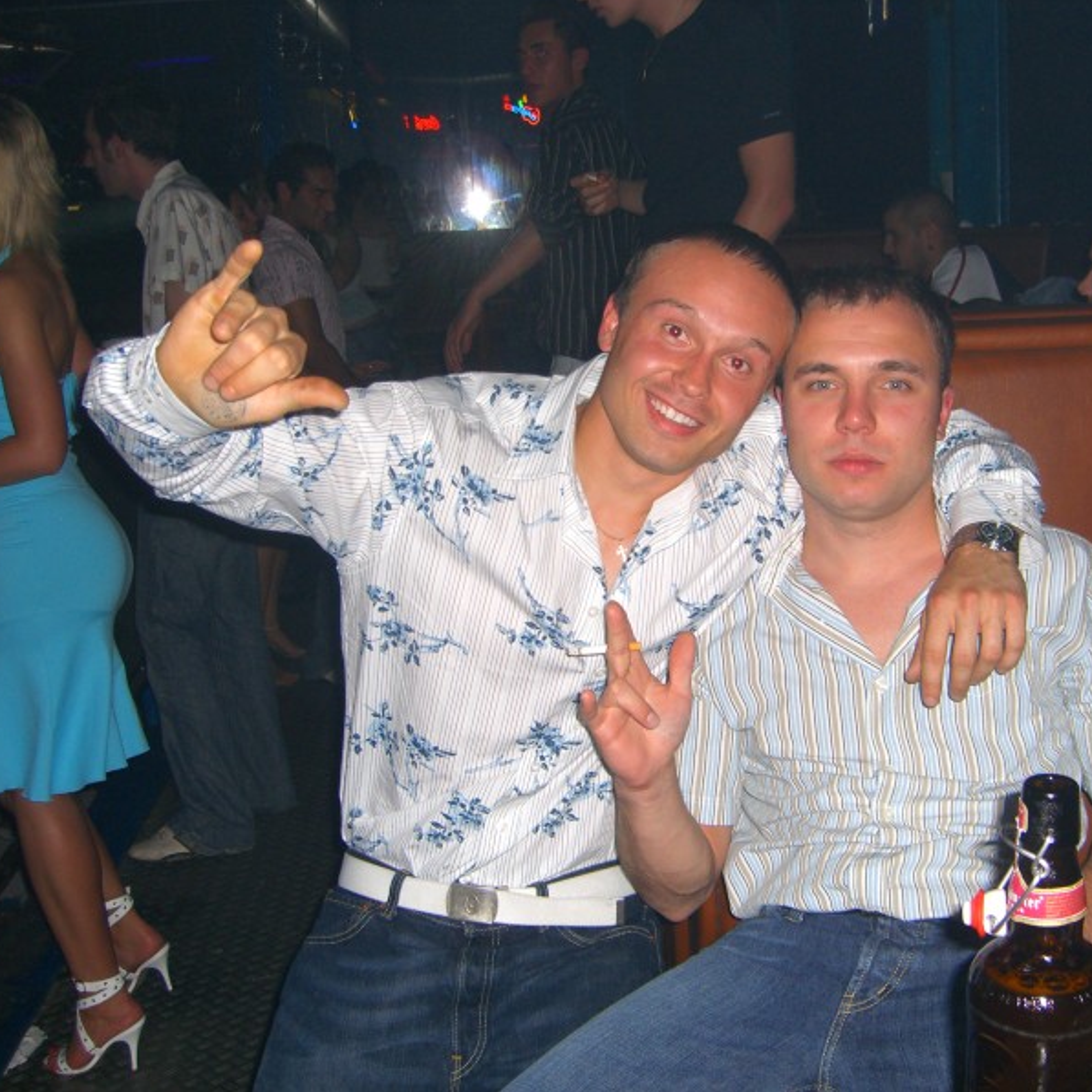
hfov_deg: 37.3
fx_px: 1606
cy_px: 545
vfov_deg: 37.6
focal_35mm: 45
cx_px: 677
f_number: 2.8
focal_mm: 7.9
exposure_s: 1/60
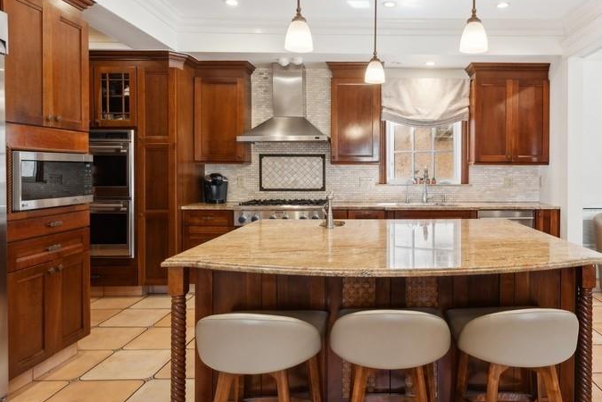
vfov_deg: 53.1
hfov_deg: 72.2
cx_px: 385
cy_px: 188
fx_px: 401
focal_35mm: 24
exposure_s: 1/6
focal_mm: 12
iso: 320
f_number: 8
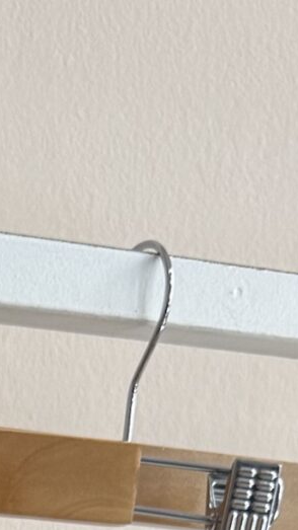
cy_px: 1021
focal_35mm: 128
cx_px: -347
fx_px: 1799
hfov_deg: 8.8
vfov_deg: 14.3
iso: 80
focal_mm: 6.76
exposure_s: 1/299
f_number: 1.78
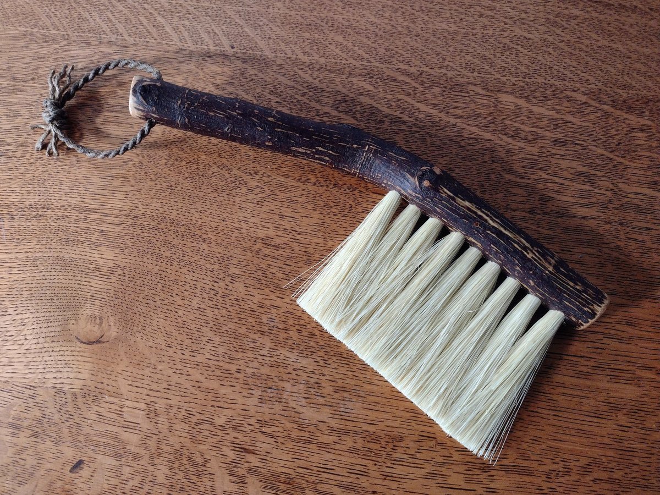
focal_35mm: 27
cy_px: 248
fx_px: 515
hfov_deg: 65.3
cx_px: 330
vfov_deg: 51.4
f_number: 1.7
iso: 394
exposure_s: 1/40
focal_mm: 4.71
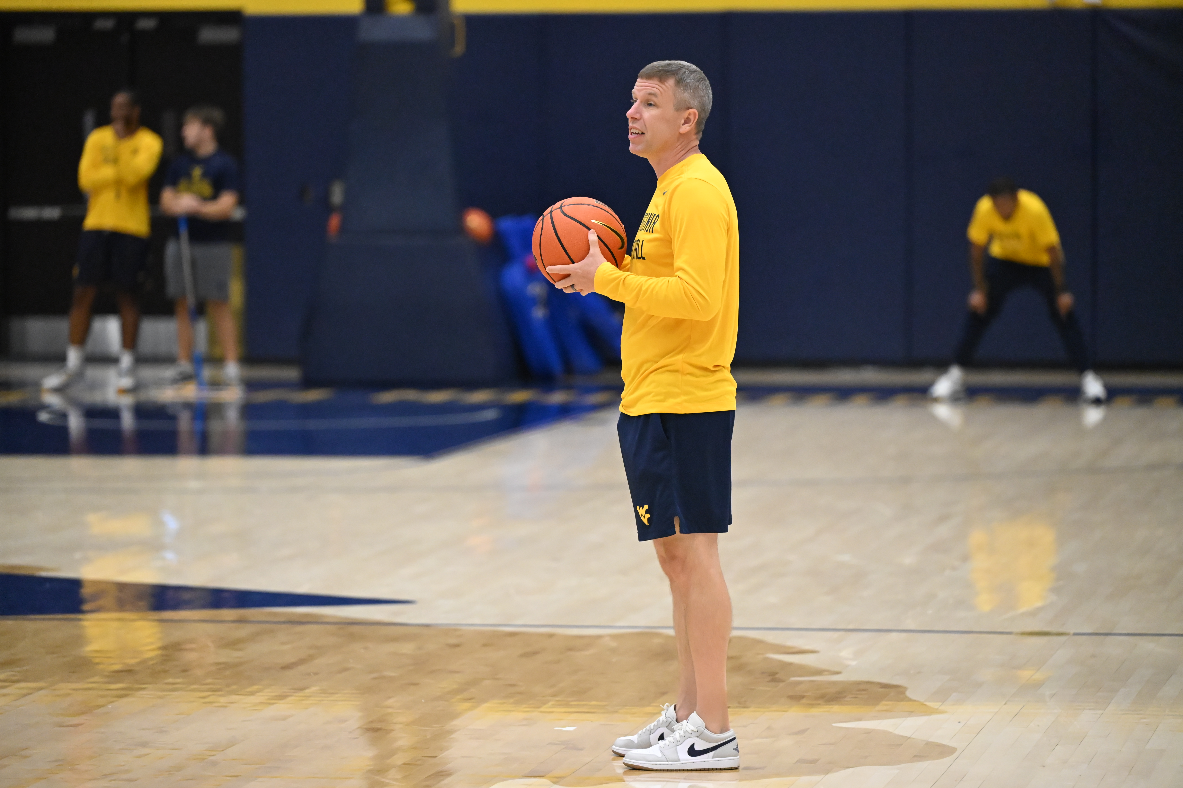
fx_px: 5422
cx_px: 592
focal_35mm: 165
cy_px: 394
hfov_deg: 12.5
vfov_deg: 8.3
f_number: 3.2
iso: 10000
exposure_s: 1/2500
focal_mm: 165
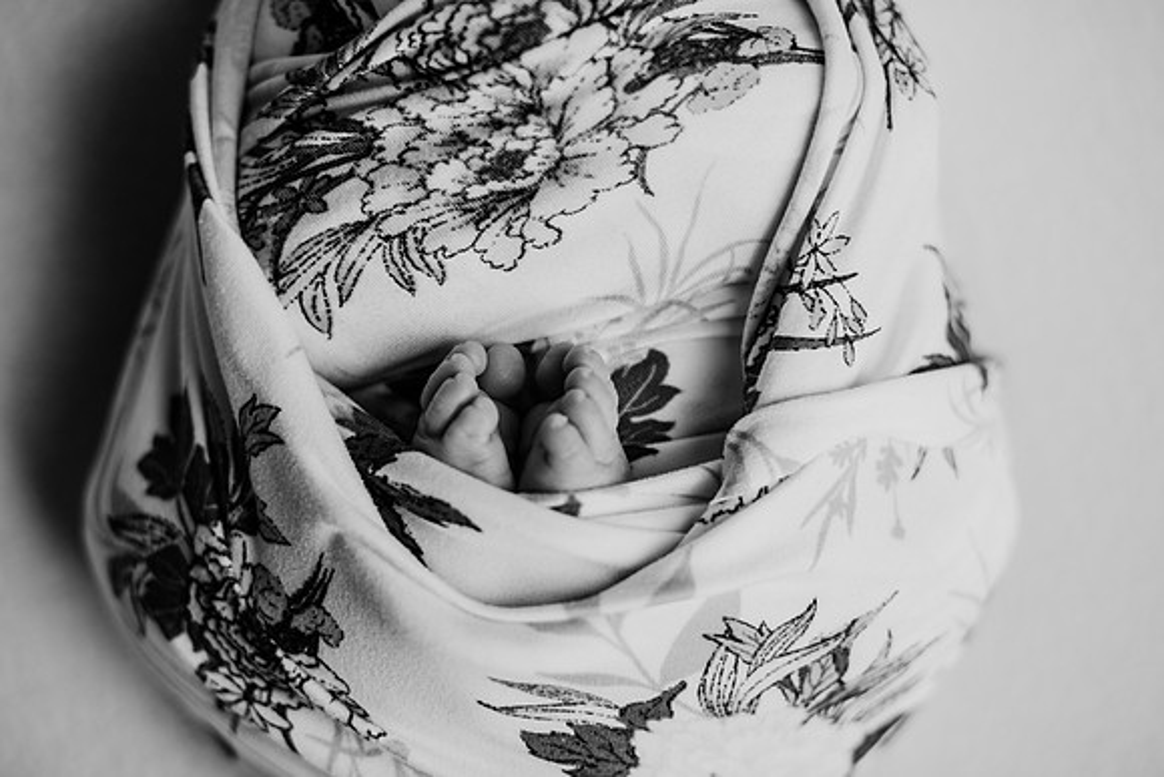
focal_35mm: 50
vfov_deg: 27.0
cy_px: 388
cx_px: 582
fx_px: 1617
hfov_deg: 39.6
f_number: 2.5
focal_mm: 50
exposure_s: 1/160
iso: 100
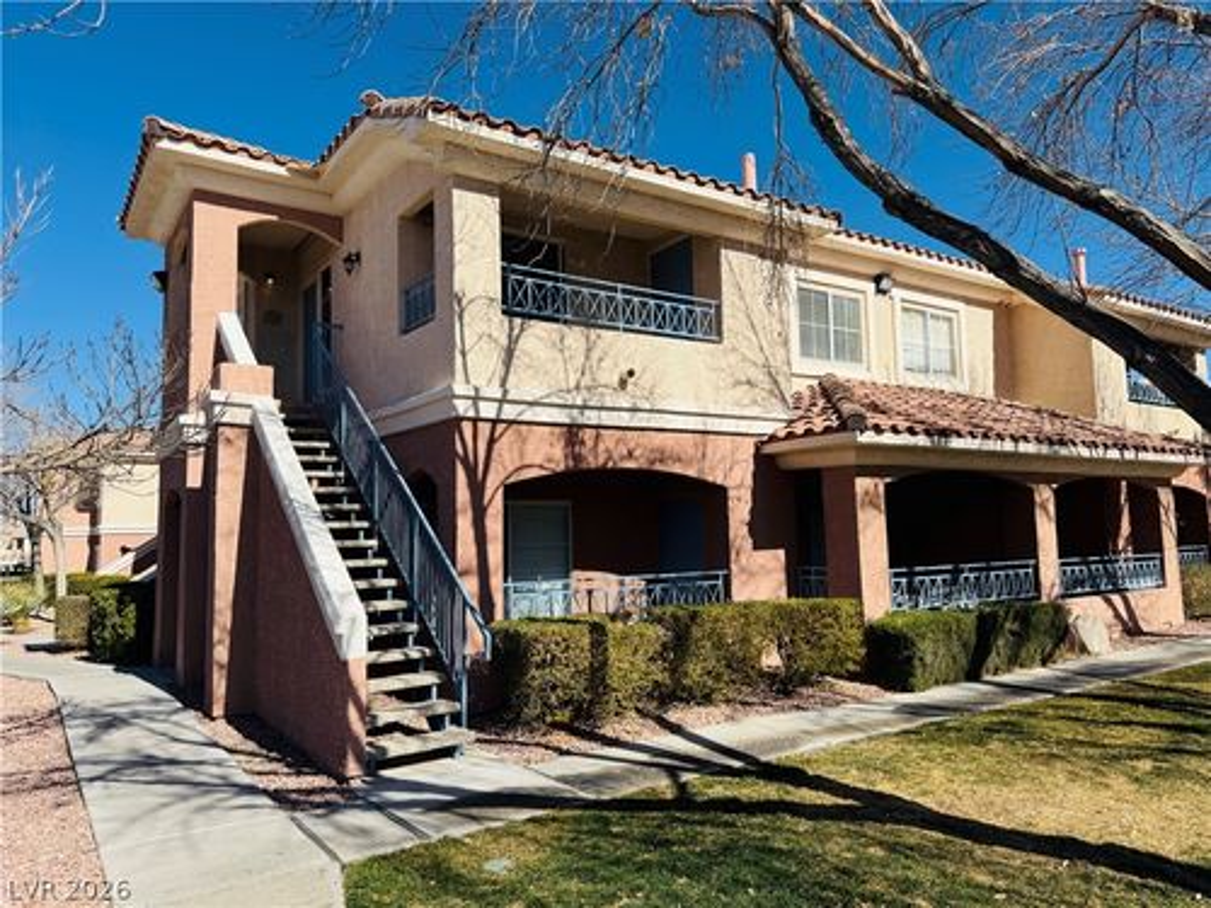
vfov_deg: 56.8
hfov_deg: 71.6
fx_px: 840
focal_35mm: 24
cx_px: 606
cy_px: 454
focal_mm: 6.76
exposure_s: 1/5319
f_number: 1.78
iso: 80
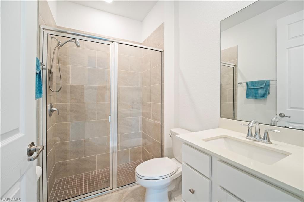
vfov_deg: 81.2
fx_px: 118
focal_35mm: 14
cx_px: 152
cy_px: 101
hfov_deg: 104.3
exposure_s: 1/8
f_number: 8
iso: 400
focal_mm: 14
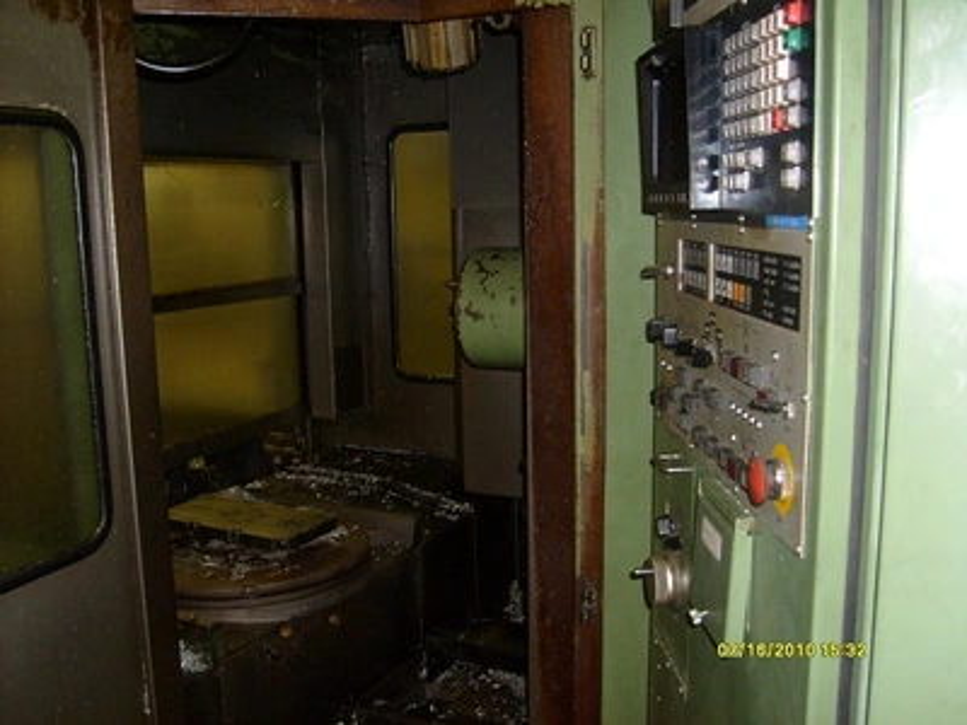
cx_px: 484
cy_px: 362
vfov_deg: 40.7
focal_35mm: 35
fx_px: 978
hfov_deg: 52.6
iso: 100
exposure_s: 1/45
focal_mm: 5.8
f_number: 2.8
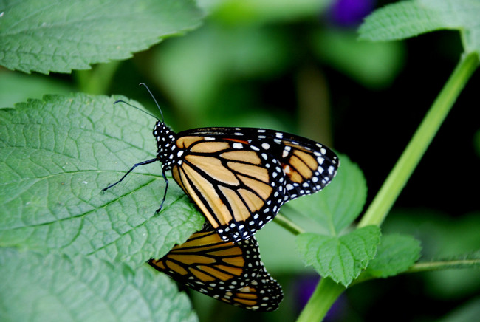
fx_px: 2004
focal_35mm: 150
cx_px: 240
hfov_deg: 13.7
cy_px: 161
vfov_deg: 9.2
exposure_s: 1/60
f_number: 5.6
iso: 400
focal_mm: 100
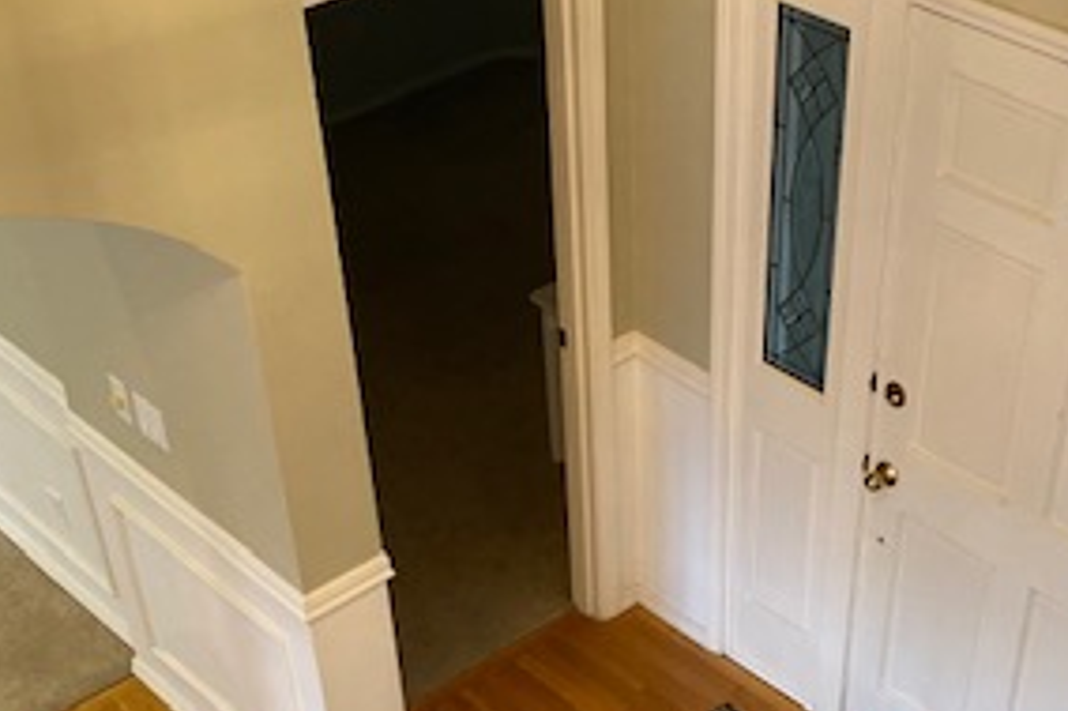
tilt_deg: -44.0
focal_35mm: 61
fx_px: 1809
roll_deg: +1.5
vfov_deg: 21.5
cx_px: 636
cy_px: 707
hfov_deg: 32.8
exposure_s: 1/60
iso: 320
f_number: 1.8
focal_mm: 4.25
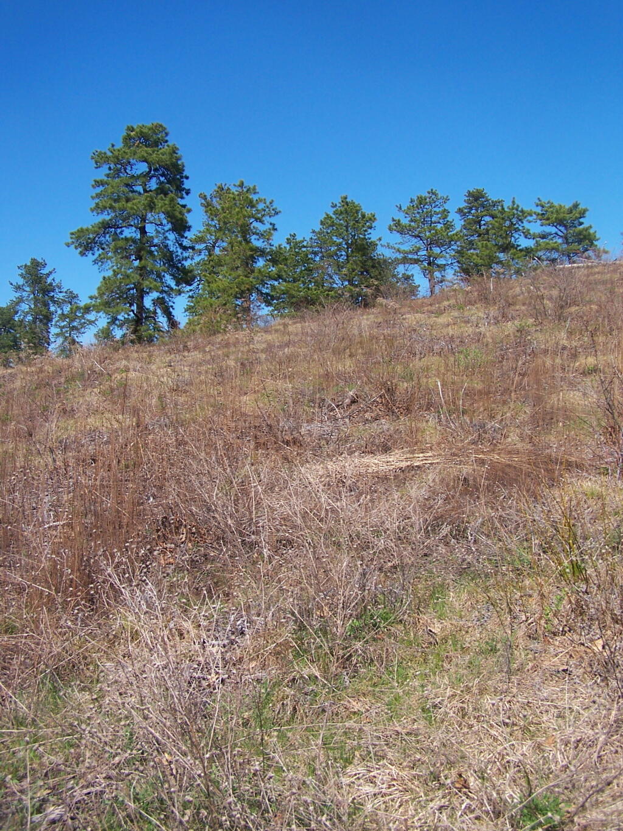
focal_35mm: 38
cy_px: 416
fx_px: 912
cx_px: 312
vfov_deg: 49.0
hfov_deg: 37.7
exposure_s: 1/800
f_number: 4
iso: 80
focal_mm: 6.3
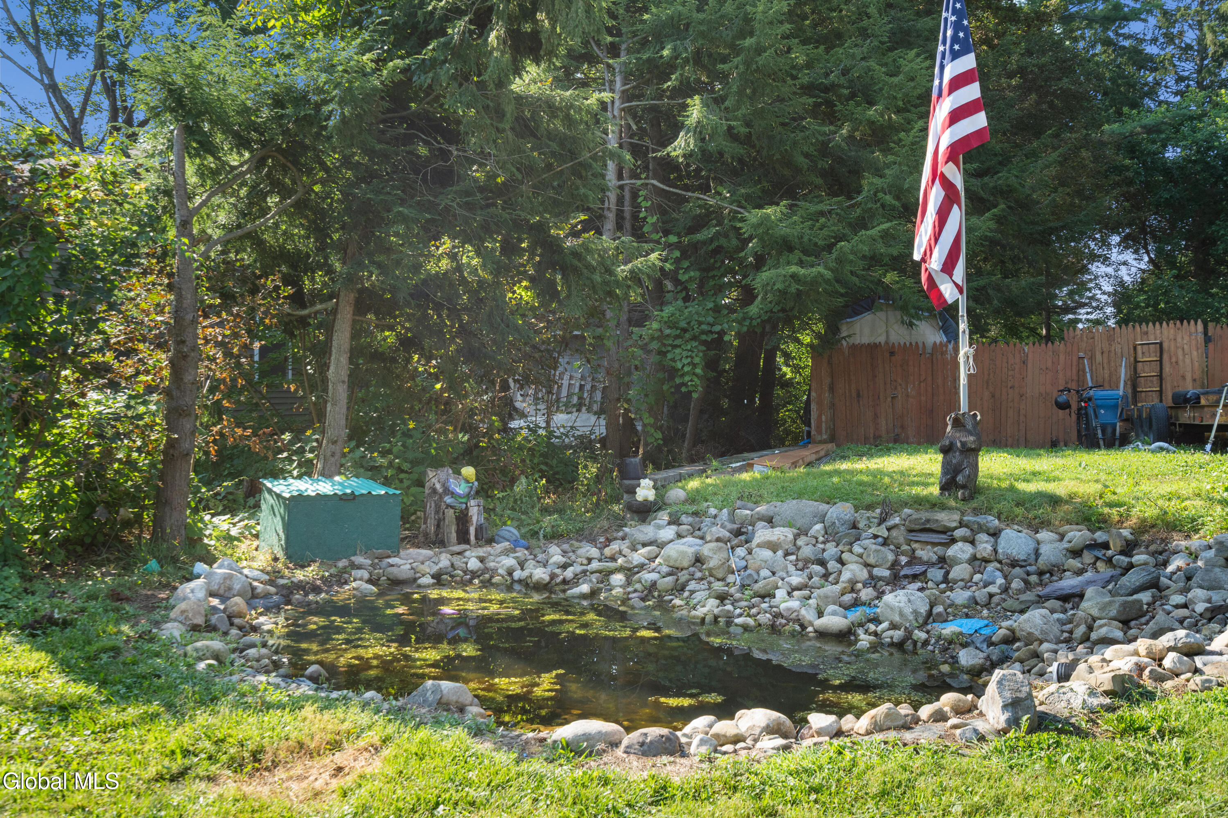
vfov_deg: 40.0
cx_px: 614
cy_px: 409
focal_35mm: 33
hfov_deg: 57.2
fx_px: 1125
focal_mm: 33
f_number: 8
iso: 800
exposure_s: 1/320
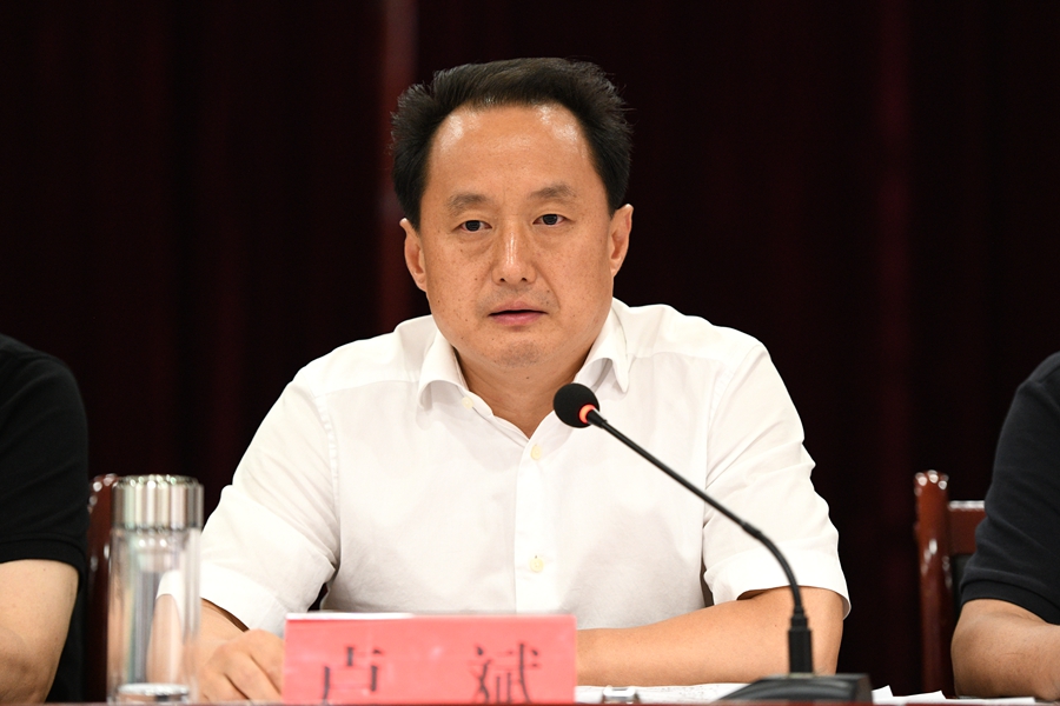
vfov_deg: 10.2
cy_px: 353
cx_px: 530
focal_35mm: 135
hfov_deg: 15.2
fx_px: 3975
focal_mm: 135
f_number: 2.8
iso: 2500
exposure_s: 1/80
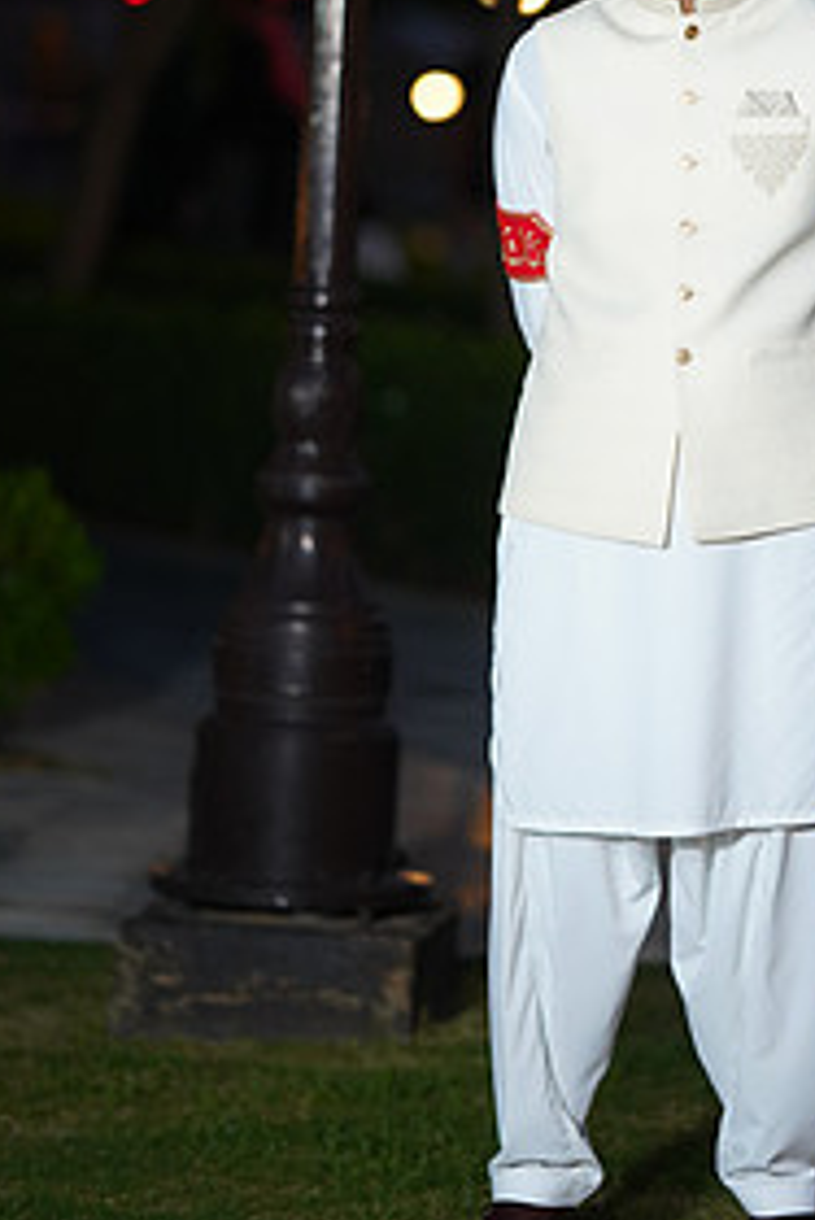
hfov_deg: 7.8
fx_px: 5969
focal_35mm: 176
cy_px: 288
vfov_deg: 11.6
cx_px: 747
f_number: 1.4
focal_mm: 85
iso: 1000
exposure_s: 1/200
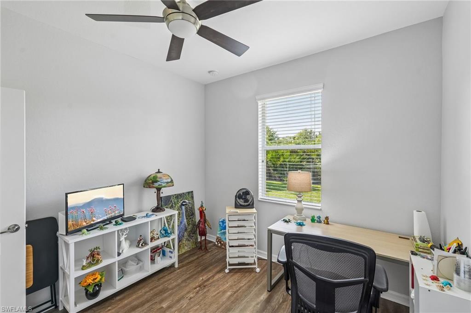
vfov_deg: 72.0
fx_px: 216
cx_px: 236
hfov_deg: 95.0
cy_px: 156
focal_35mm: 16
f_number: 8
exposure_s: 1/13
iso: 400
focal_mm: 16.5
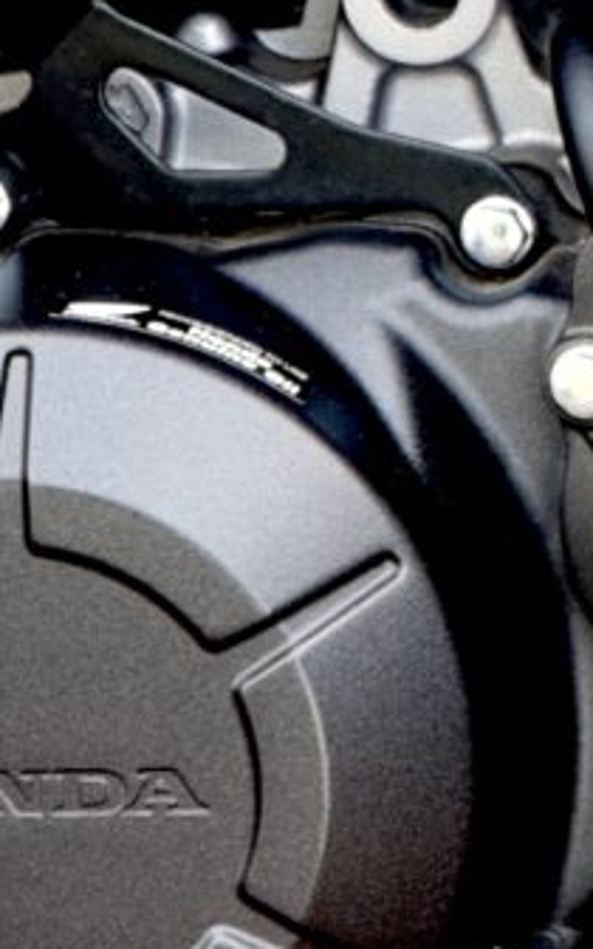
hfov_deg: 2.4
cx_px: 2139
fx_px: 14041
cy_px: -551
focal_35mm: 543
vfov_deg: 3.8
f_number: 3.5
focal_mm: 70
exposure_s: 1/60
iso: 100
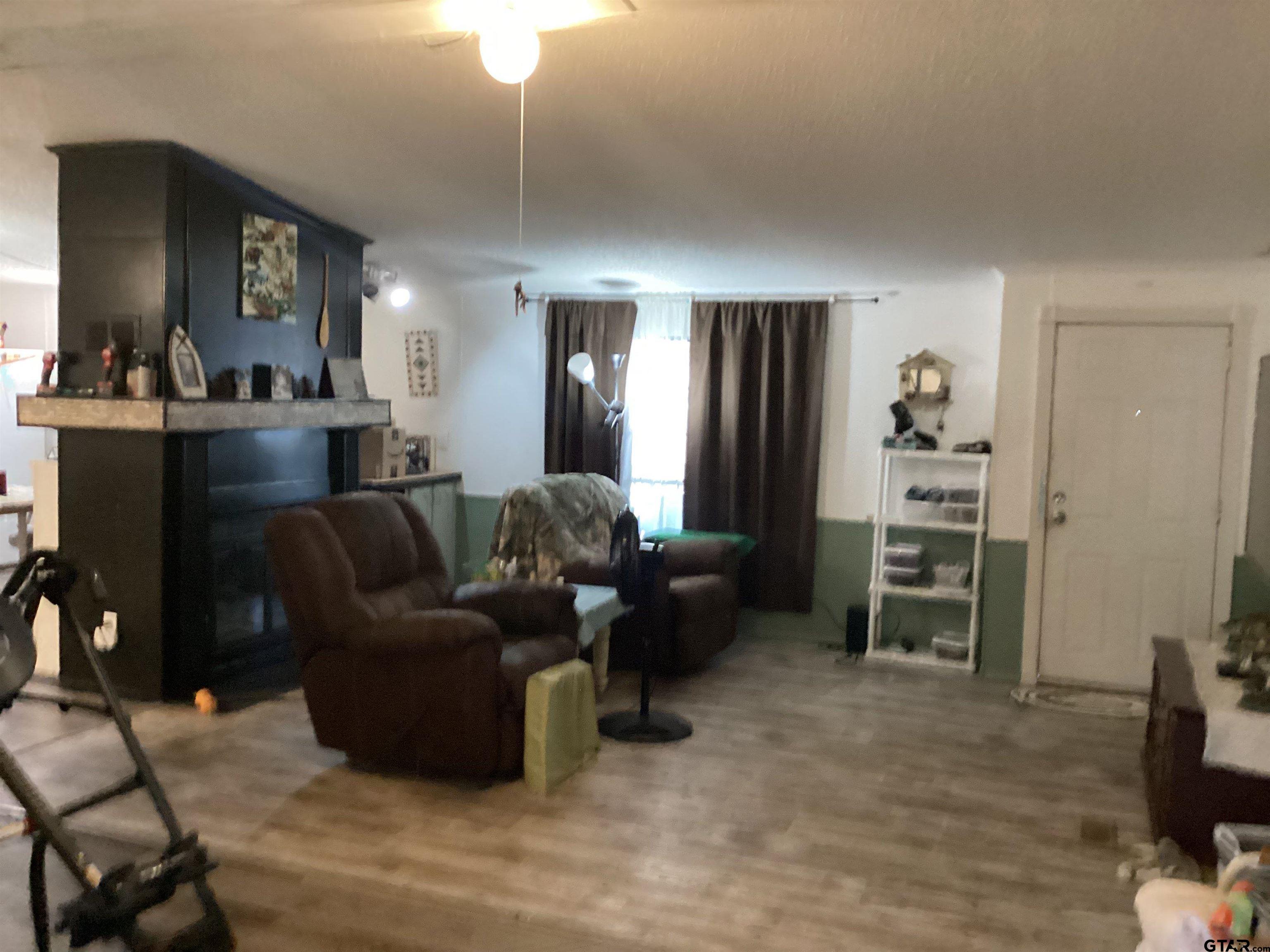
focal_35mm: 31
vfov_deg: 45.4
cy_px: 476
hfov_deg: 58.4
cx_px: 635
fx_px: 1137
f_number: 2.4
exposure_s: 1/30
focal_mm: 3.3
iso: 640
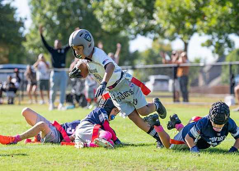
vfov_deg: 8.7
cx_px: 132
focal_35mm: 165
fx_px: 1123
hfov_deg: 12.1
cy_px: 94
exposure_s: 1/2500
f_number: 2.8
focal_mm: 114
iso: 250
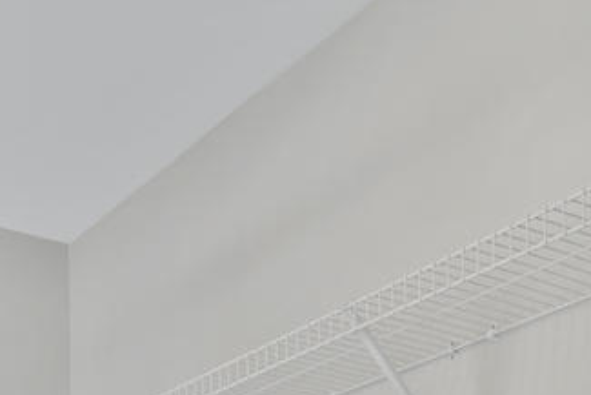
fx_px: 1035
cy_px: 744
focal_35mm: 63
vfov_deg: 17.1
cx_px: 29
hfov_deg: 30.1
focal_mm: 16
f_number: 7.1
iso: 100
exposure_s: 1/25
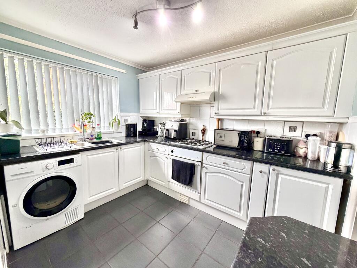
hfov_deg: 102.1
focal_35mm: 14
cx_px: 178
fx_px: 144
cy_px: 134
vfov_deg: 85.7
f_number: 2.2
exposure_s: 1/121
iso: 320
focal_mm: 2.22
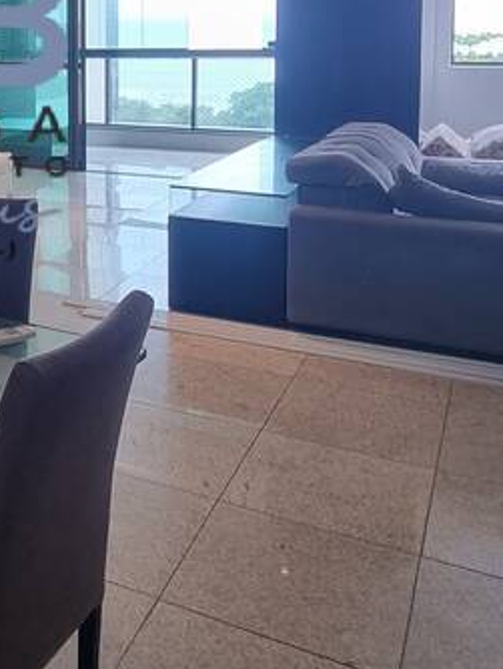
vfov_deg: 42.0
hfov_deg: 30.4
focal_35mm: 42
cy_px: 100
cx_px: -64
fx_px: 813
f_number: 2.2
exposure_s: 1/60
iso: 100
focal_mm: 2.2
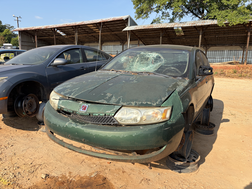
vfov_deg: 53.1
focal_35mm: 26
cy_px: 94
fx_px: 189
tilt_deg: -9.5
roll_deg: -0.3
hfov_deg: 67.3
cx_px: 126
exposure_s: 1/2538
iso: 50
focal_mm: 5.96
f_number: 1.6
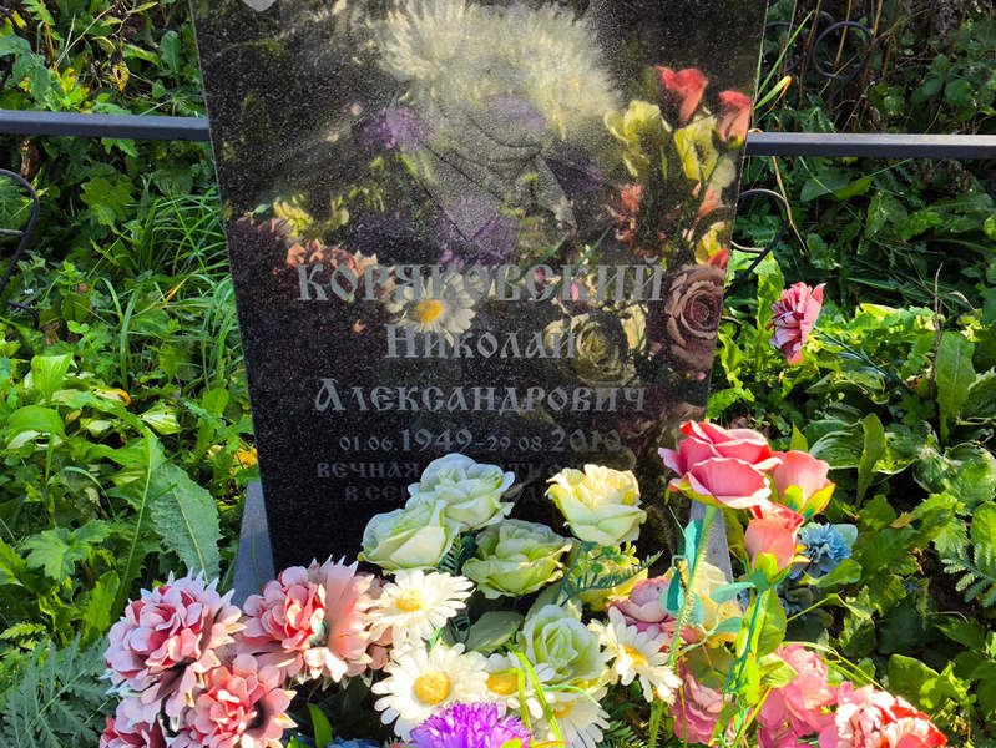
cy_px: 374
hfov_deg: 38.2
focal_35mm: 50
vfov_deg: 29.1
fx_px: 1439
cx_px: 498
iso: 50
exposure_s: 1/270
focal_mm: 4.71
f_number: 1.7
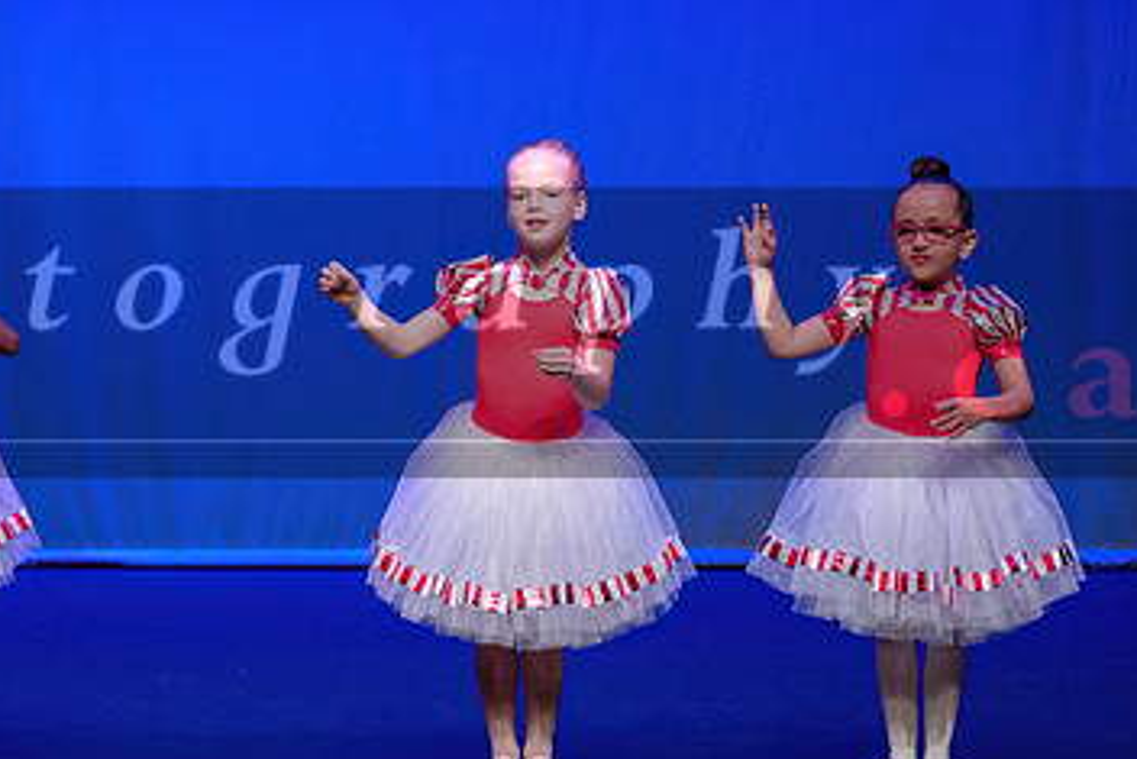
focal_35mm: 313
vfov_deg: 4.4
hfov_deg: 6.6
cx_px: 181
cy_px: 277
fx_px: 9889
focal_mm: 180
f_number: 2.8
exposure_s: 1/500
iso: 1250
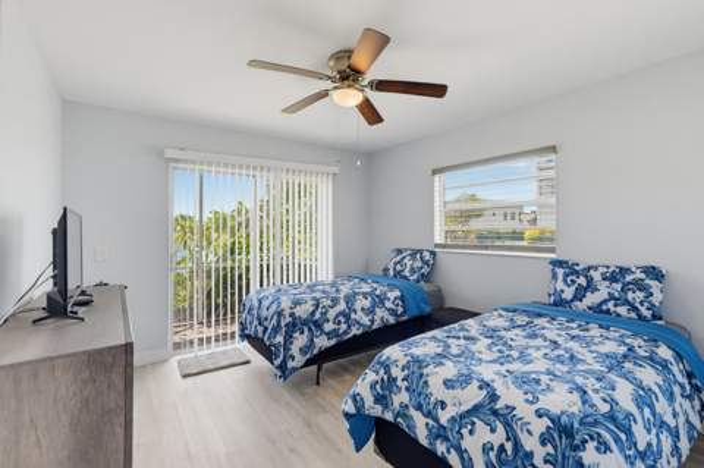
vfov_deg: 73.6
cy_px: 234
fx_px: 313
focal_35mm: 16
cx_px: 352
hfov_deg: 96.8
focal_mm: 16
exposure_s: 1/125
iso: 800
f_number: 5.6
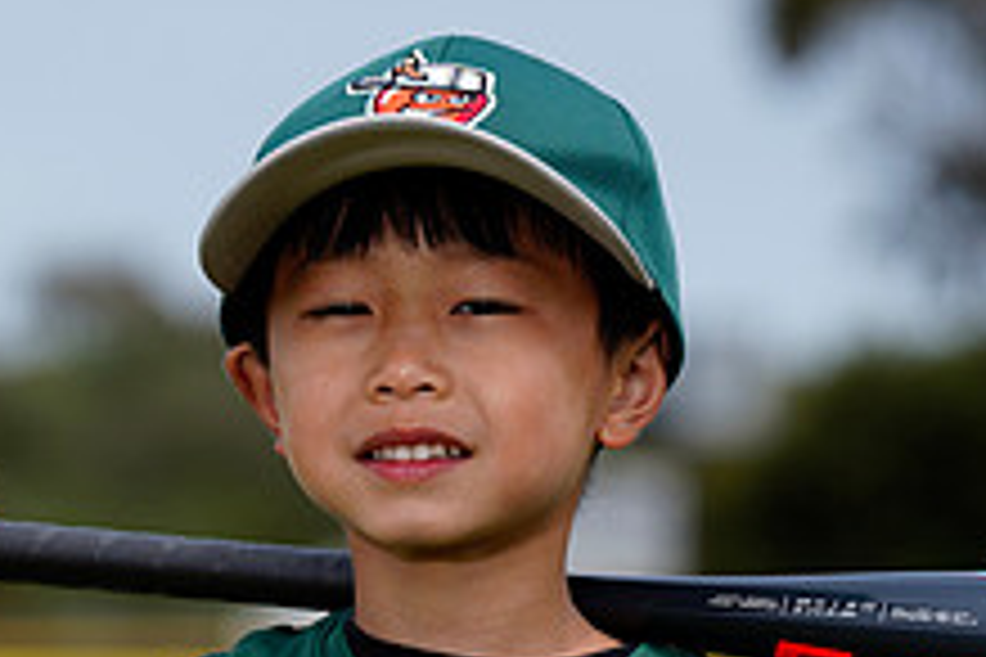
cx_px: 590
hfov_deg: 6.0
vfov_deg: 4.0
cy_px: 826
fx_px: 9421
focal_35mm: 344
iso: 50
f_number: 4.5
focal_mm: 130
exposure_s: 1/320
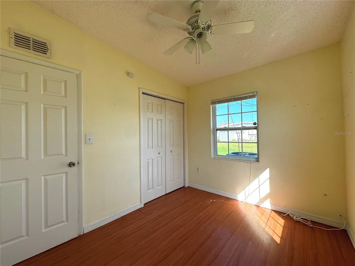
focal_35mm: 14
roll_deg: +0.3
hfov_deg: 102.1
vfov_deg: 85.7
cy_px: 133
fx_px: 144
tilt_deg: +0.8
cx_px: 178
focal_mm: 2.22
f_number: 2.2
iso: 40
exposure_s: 1/321
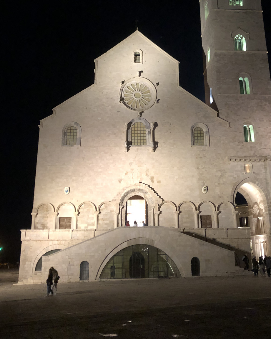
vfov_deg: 47.4
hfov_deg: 39.1
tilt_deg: +18.2
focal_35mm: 38
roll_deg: +1.3
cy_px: 120
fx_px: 381
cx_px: 152
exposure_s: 1/5
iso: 100
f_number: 1.8
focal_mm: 4
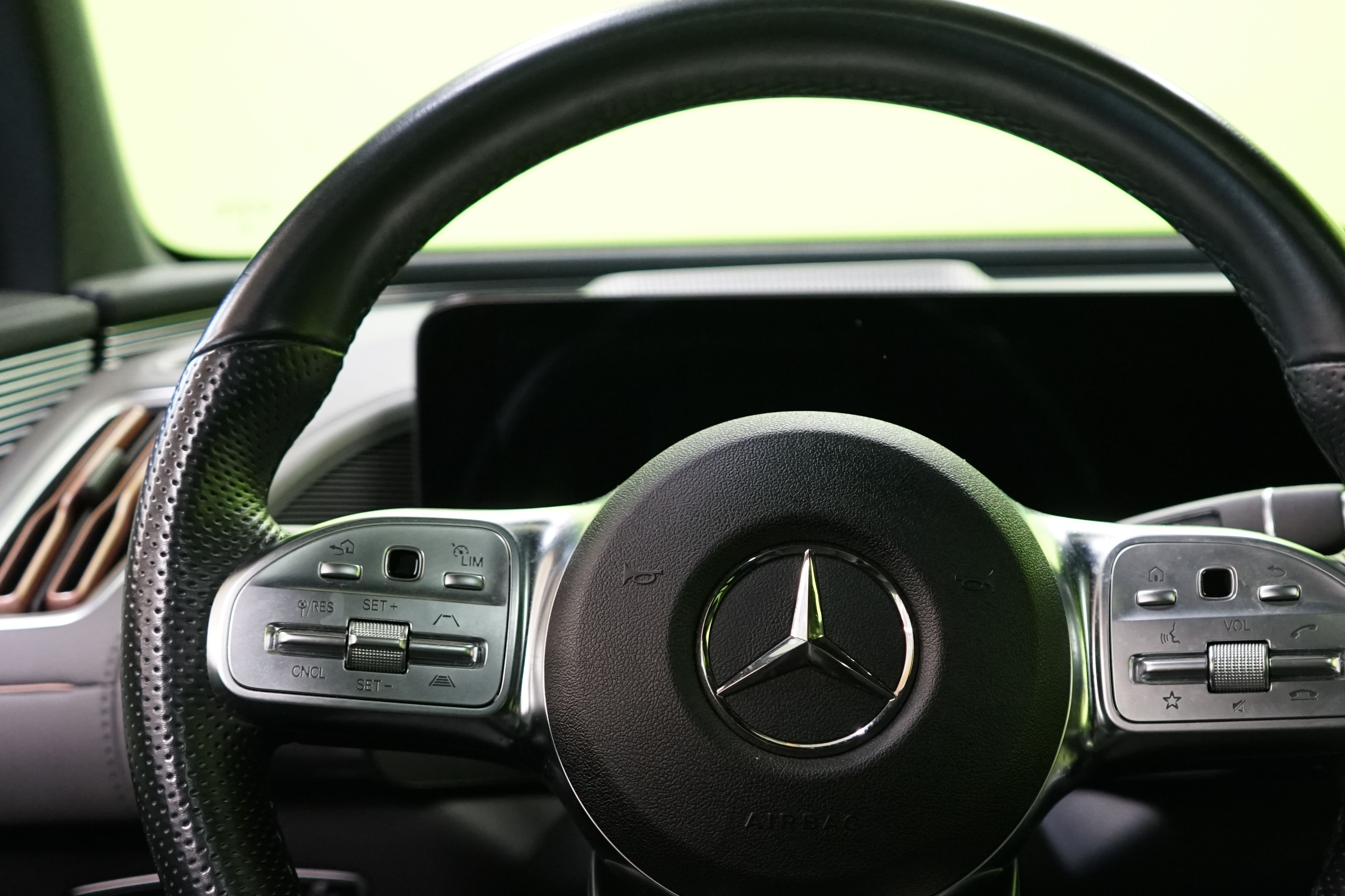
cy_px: 648
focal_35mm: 43
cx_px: 818
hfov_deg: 45.2
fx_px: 1606
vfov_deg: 30.8
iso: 2000
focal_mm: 29
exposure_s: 1/30
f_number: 4
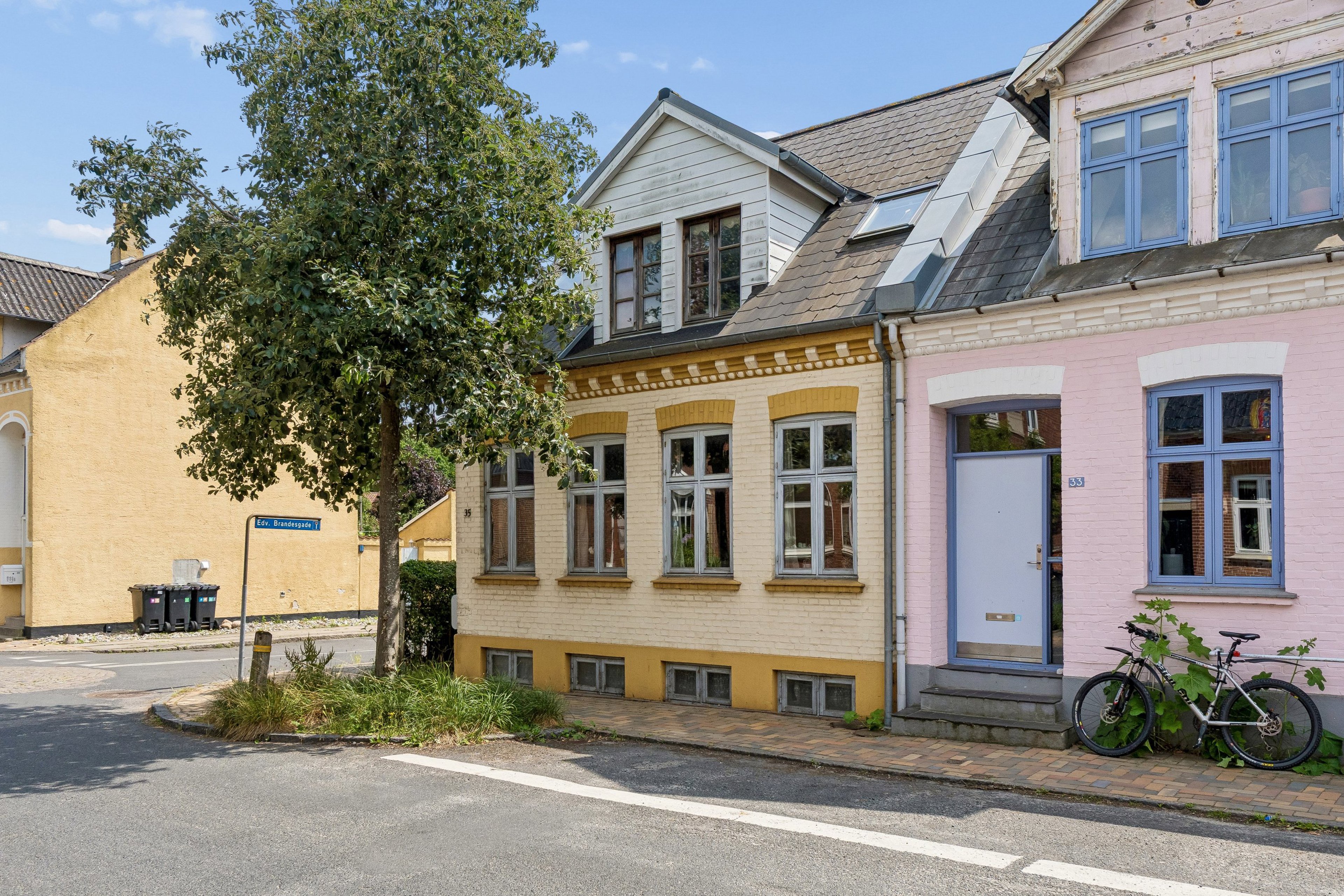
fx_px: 1064
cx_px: 672
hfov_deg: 64.6
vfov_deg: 45.7
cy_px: 448
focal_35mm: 28
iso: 250
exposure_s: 1/800
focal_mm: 19
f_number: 8
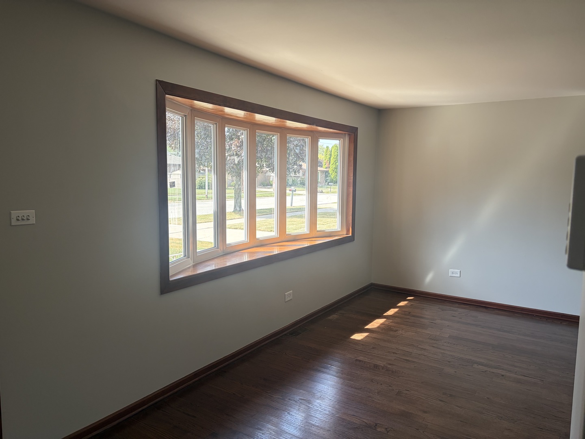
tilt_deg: -5.5
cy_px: 220
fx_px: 439
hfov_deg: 67.3
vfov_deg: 53.1
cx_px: 292
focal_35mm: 26
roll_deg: -0.6
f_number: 1.6
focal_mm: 5.96
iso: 64
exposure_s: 1/202
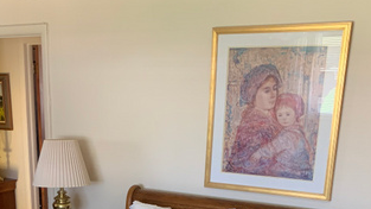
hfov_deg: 35.5
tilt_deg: -19.8
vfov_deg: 19.0
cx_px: 110
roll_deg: +0.3
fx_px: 571
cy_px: 279
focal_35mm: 58
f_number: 1.8
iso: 250
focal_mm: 4.25
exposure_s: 1/60
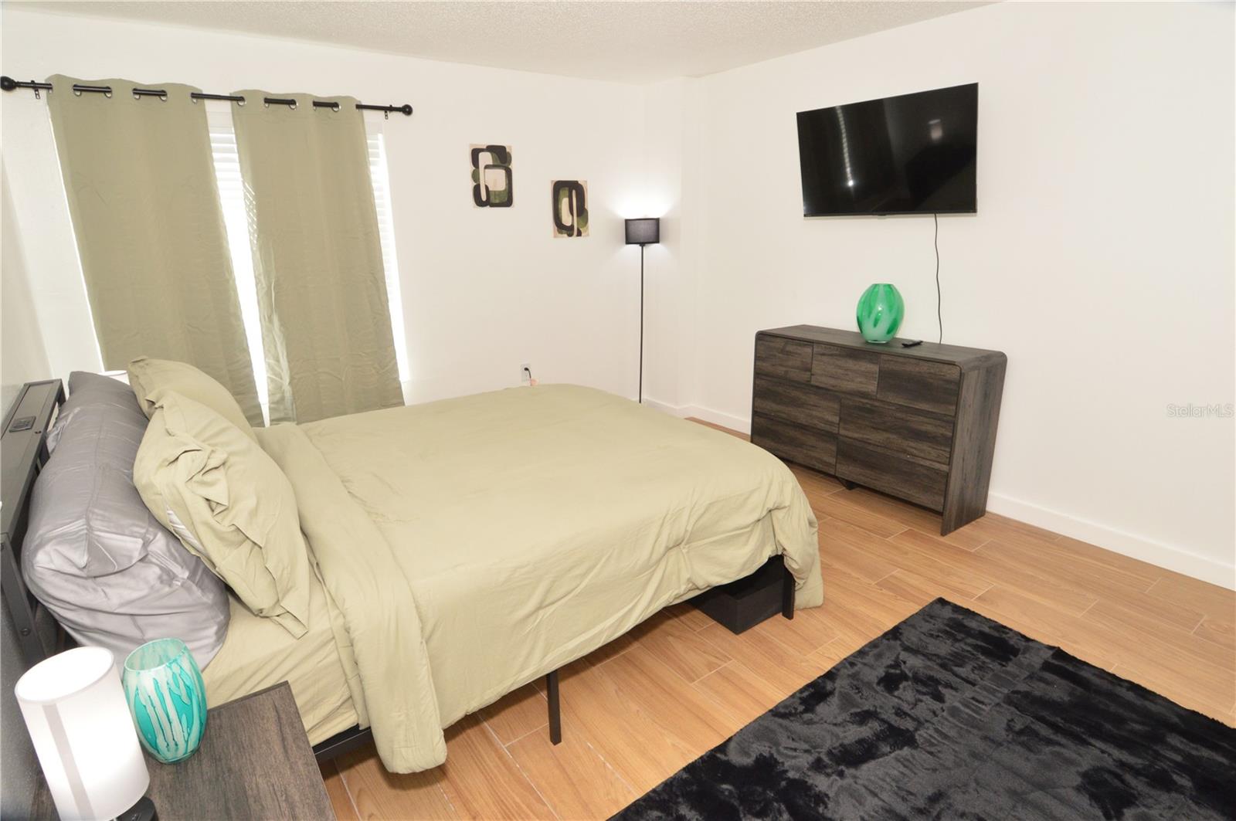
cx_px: 618
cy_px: 410
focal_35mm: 18
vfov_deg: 67.3
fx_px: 617
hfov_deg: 90.1
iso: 800
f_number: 9
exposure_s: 1/60
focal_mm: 12
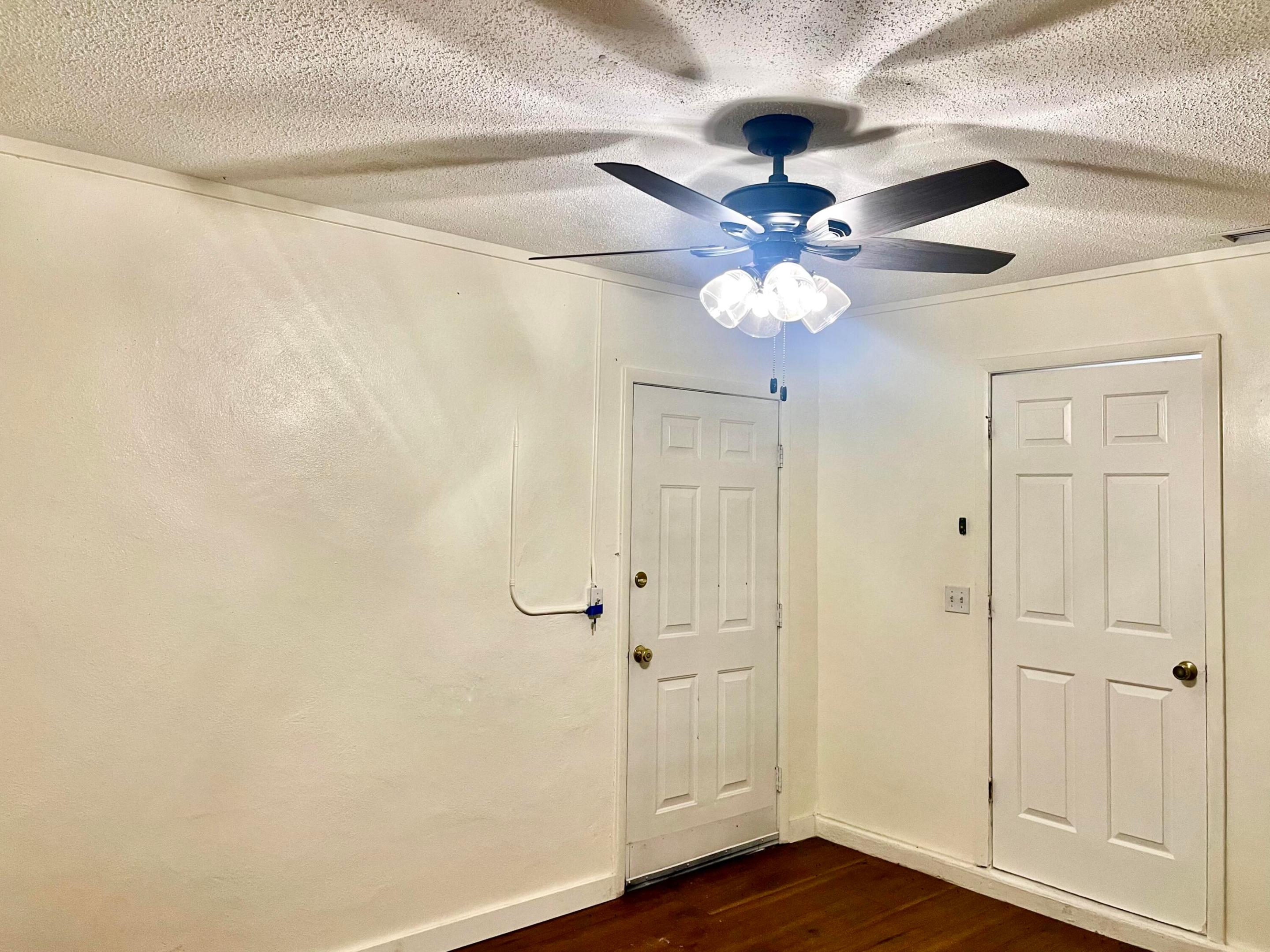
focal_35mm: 25
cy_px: 476
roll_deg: -1.9
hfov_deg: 69.4
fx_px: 917
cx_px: 635
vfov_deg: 54.9
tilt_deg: +0.5
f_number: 1.6
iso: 100
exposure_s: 1/60
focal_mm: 5.1
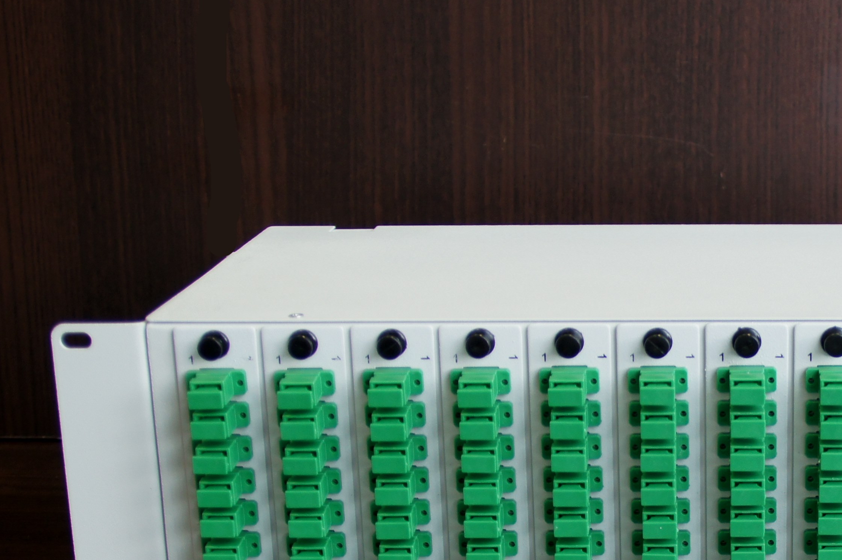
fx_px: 1846
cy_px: 498
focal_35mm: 79
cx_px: 773
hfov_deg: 24.9
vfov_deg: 17.0
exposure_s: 1/40
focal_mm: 24
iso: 250
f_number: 3.5
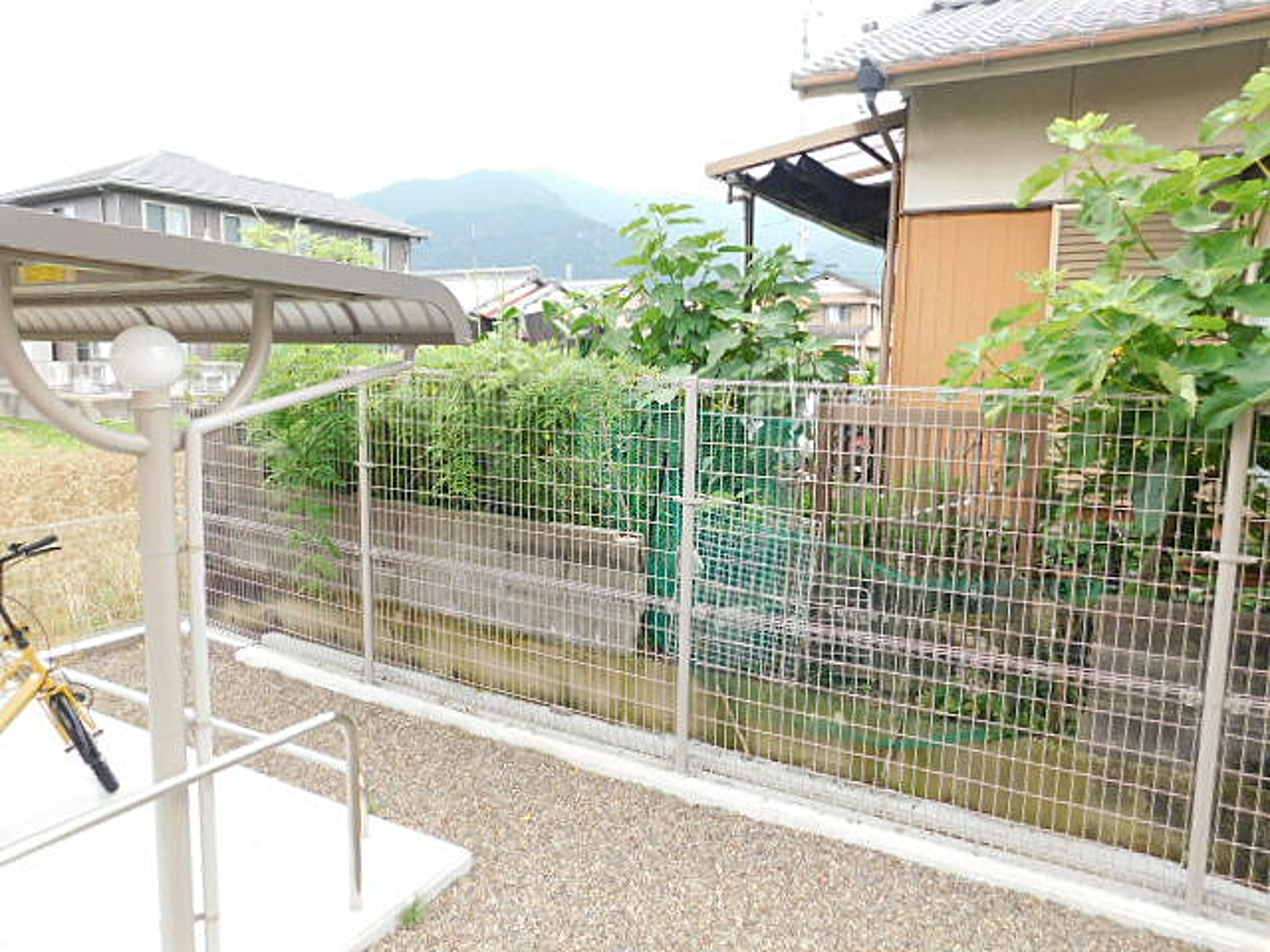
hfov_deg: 71.6
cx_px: 635
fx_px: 881
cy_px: 476
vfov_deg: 56.8
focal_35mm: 24
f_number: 3
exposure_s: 1/250
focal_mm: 4.1
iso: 125
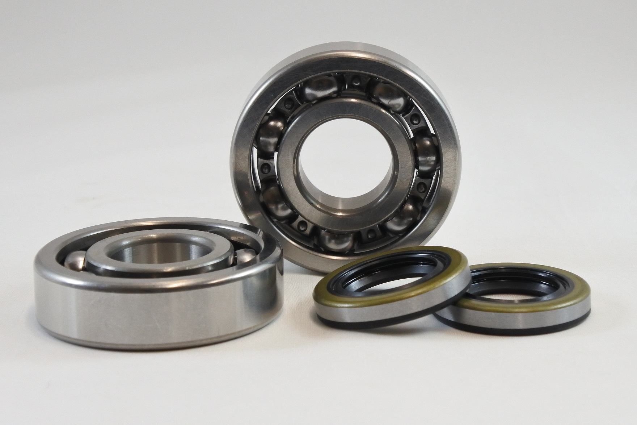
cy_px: 212
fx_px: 1150
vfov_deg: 20.9
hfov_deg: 31.0
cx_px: 318
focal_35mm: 65
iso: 560
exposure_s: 1/125
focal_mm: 24.4
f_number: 5.3
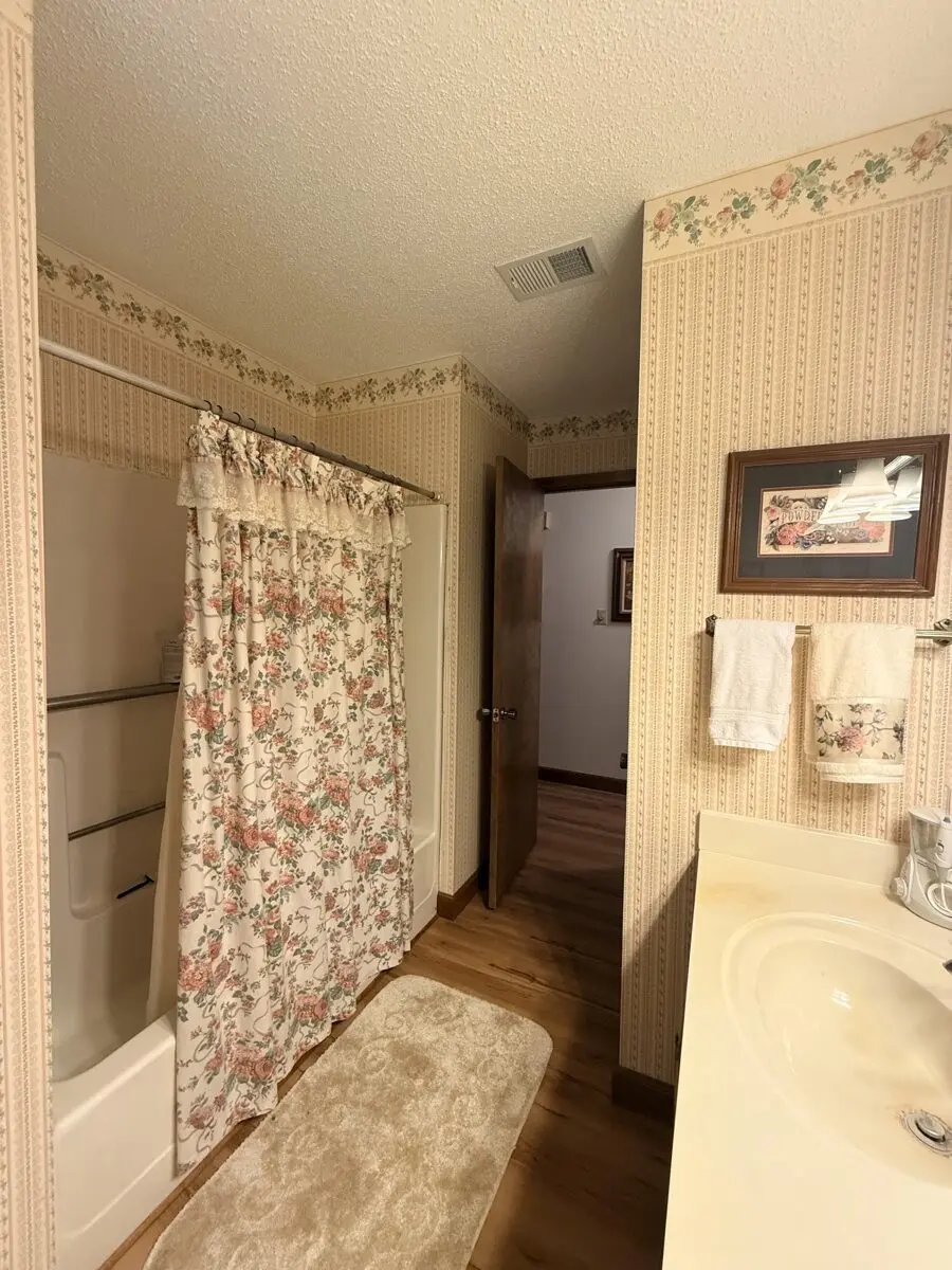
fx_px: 513
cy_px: 635
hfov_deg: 85.7
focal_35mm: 14
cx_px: 476
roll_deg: -0.1
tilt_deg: -2.4
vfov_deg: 102.1
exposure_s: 1/60
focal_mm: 2.22
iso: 320
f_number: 2.2
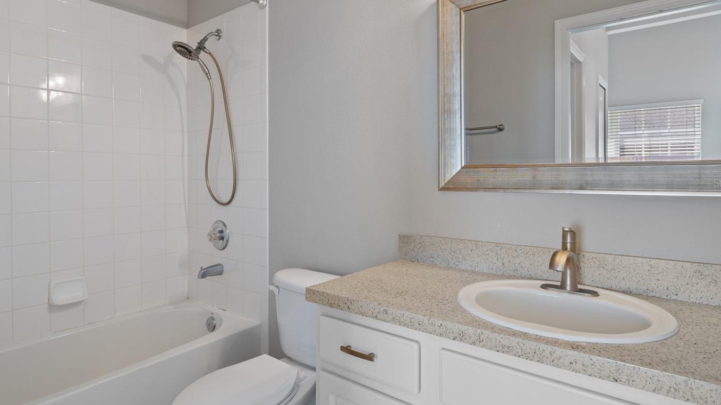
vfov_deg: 53.5
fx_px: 401
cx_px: 336
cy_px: 183
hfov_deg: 83.7
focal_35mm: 21
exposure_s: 1/1.25
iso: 320
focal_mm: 17
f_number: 9
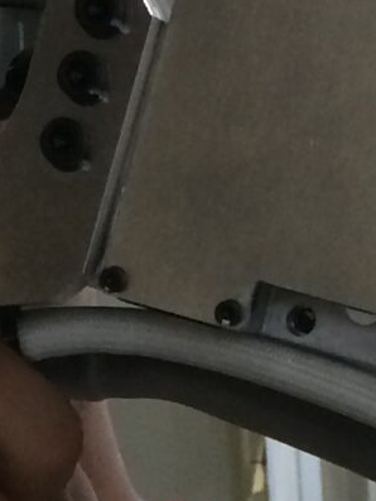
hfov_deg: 7.9
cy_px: 779
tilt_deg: -7.5
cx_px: -26
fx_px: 2707
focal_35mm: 187
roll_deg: +3.6
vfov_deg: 10.2
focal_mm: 4.15
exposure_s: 1/30
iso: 100
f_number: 2.2
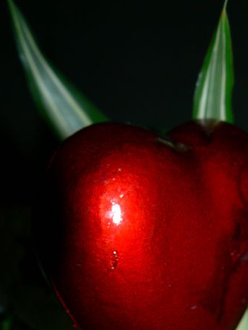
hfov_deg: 27.4
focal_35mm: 53
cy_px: 230
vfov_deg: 35.7
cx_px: 150
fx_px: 507
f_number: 4
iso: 80
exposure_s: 1/125
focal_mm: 6
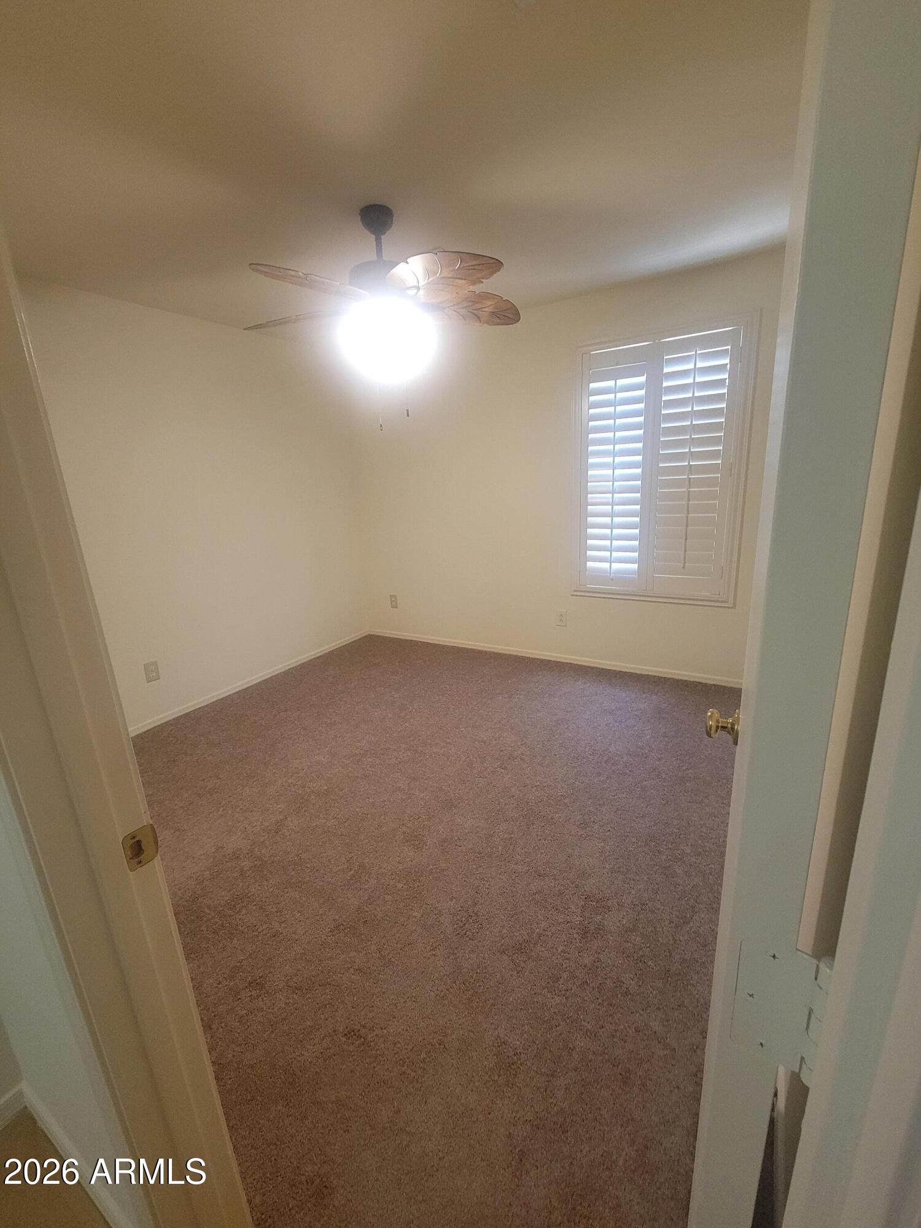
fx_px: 461
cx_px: 460
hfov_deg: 89.9
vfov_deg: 106.2
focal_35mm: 13
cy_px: 614
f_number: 2.2
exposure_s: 1/30
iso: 400
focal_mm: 2.2
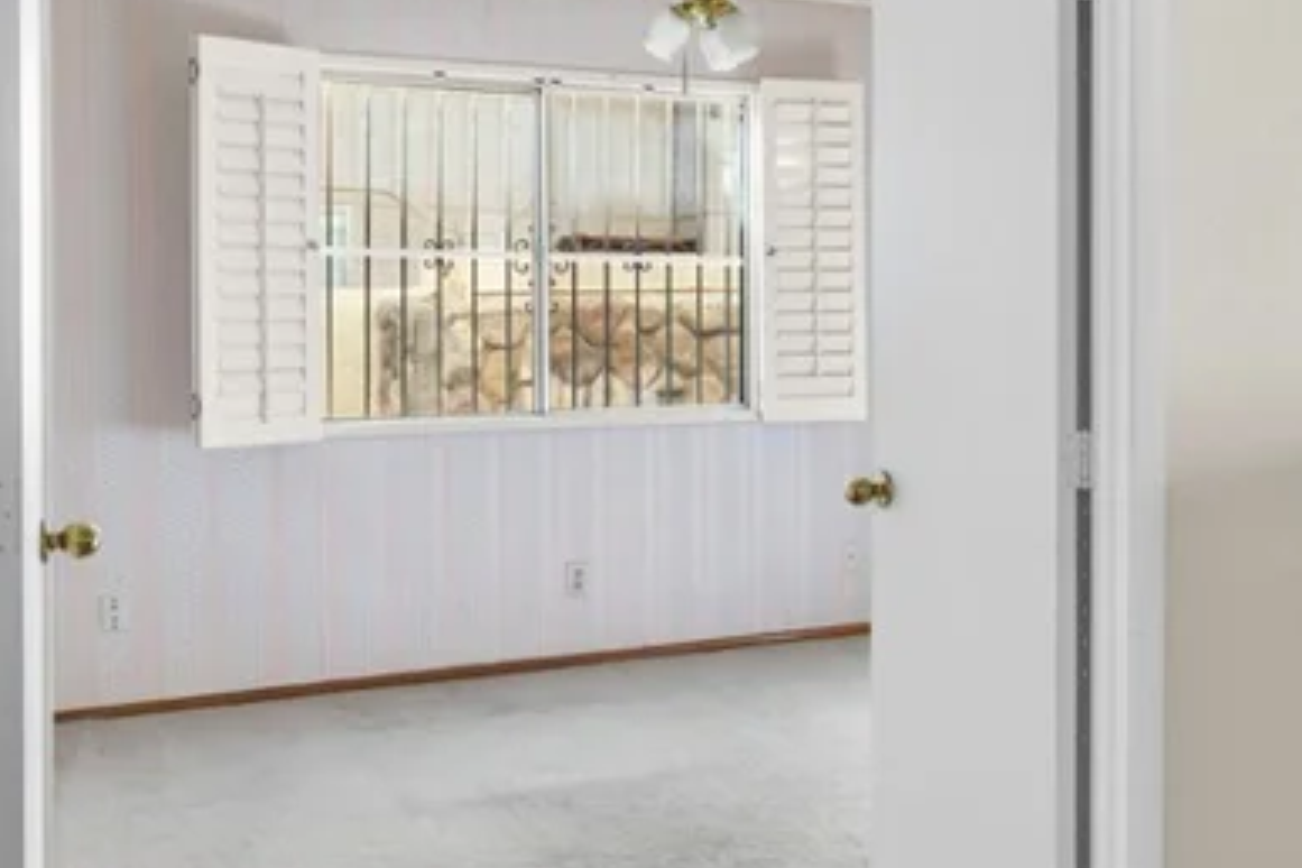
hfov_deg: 40.7
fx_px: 1627
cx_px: 1141
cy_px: 331
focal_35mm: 45
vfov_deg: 29.8
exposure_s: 1/4
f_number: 8
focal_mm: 17
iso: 400
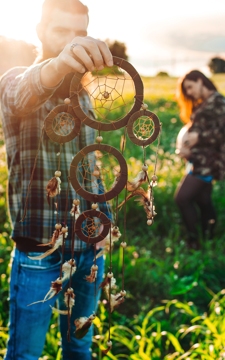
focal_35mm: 51
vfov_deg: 39.6
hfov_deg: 25.3
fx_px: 500
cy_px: 180
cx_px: 120
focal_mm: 50
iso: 100
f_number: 4
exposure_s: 1/200
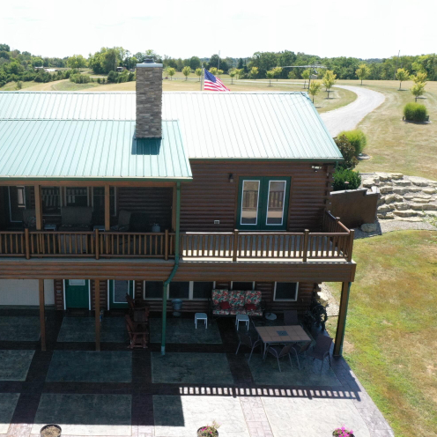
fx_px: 514
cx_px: 127
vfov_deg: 46.0
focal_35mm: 36
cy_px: 218
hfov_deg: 45.0
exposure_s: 1/1000
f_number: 7.1
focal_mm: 10.26
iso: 800
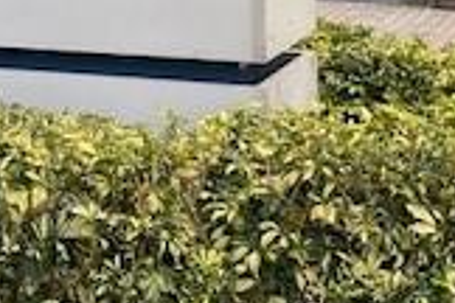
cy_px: -140
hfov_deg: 18.7
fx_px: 1352
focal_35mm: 107
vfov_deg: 12.2
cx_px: 14
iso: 32
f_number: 1.8
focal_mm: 4.25
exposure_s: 1/137
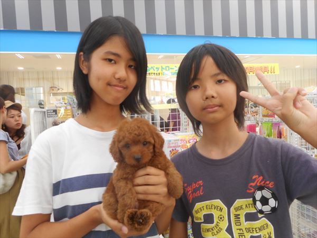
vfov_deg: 54.9
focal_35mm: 25
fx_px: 229
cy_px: 119
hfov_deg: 69.4
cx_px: 158
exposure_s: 1/30
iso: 220
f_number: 3.7
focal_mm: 4.5
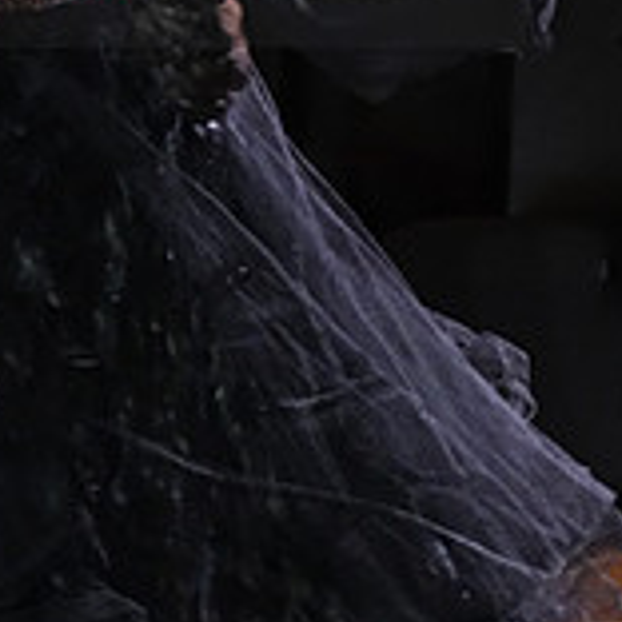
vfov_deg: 3.9
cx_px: -22
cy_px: -84
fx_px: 9087
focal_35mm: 447
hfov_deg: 3.9
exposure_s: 1/400
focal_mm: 141
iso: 8000
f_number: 5
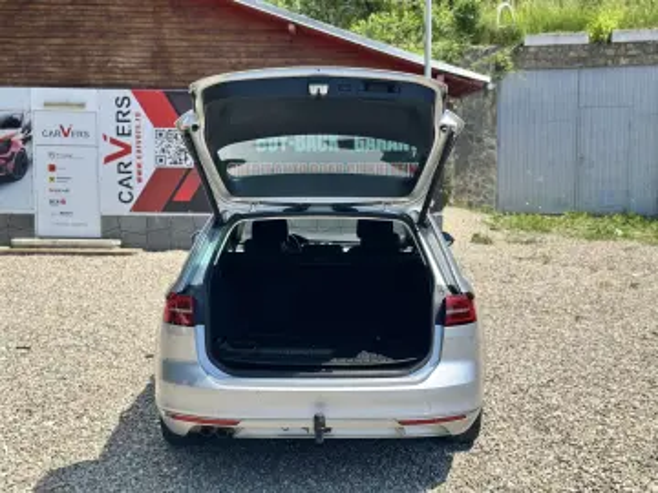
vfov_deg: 30.3
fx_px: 912
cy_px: 246
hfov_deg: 39.7
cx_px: 329
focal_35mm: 48
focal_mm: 6.76
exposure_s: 1/1238
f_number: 1.78
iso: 64
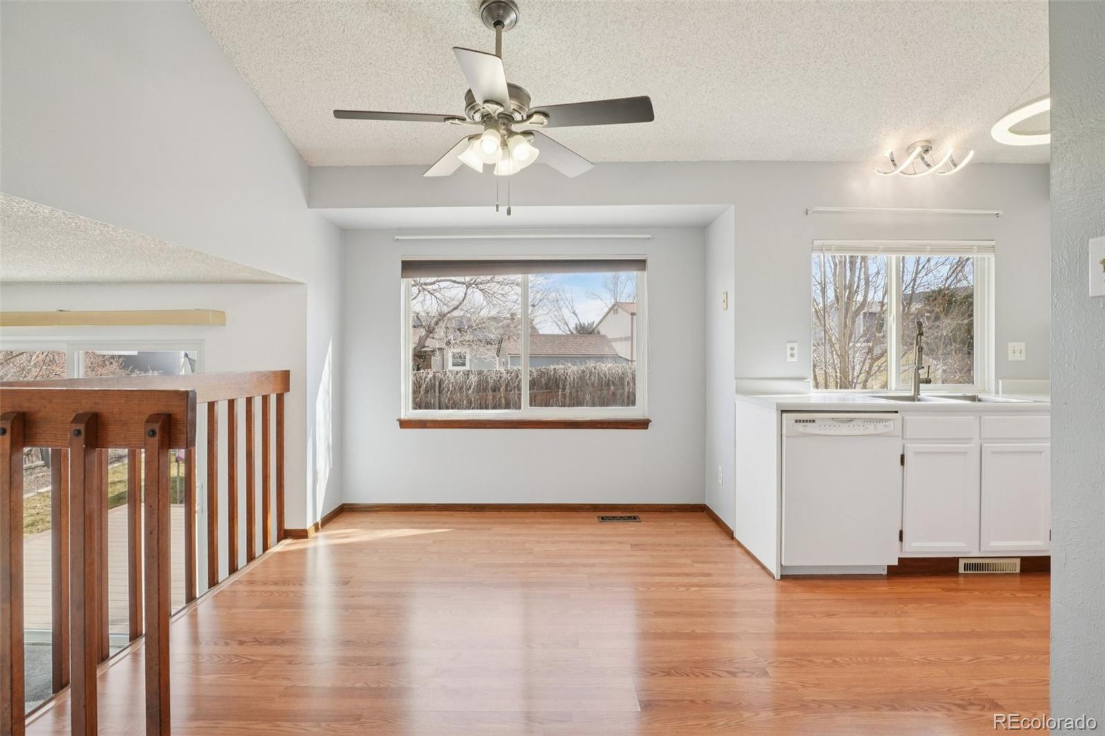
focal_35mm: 16
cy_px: 368
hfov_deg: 95.0
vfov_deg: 72.0
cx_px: 552
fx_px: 506
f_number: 8
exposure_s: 1/45
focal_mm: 11
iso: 100
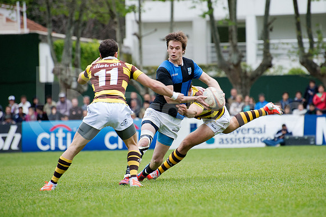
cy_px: 108
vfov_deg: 5.5
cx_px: 163
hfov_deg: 8.2
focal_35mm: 250
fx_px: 2264
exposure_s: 1/500
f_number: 5.6
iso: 1600
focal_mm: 250
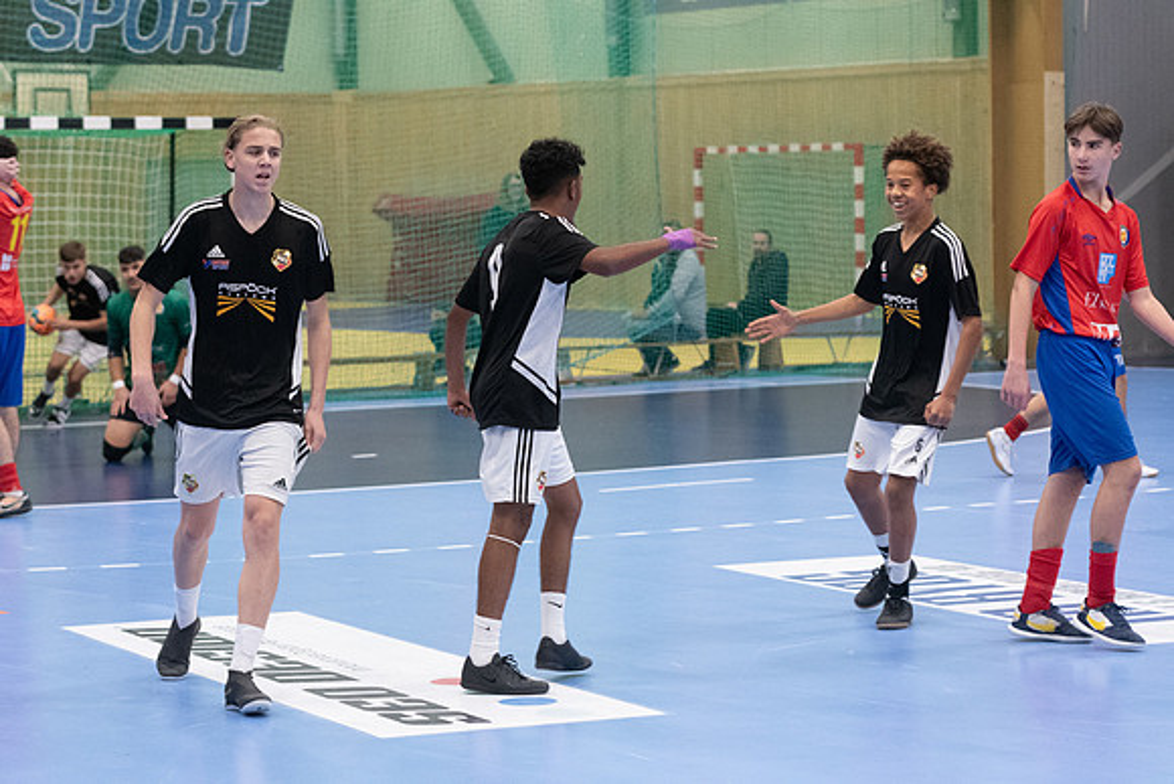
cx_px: 587
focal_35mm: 105
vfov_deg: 13.0
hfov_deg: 19.5
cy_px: 392
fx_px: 3425
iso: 6400
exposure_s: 1/500
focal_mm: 70
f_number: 3.5
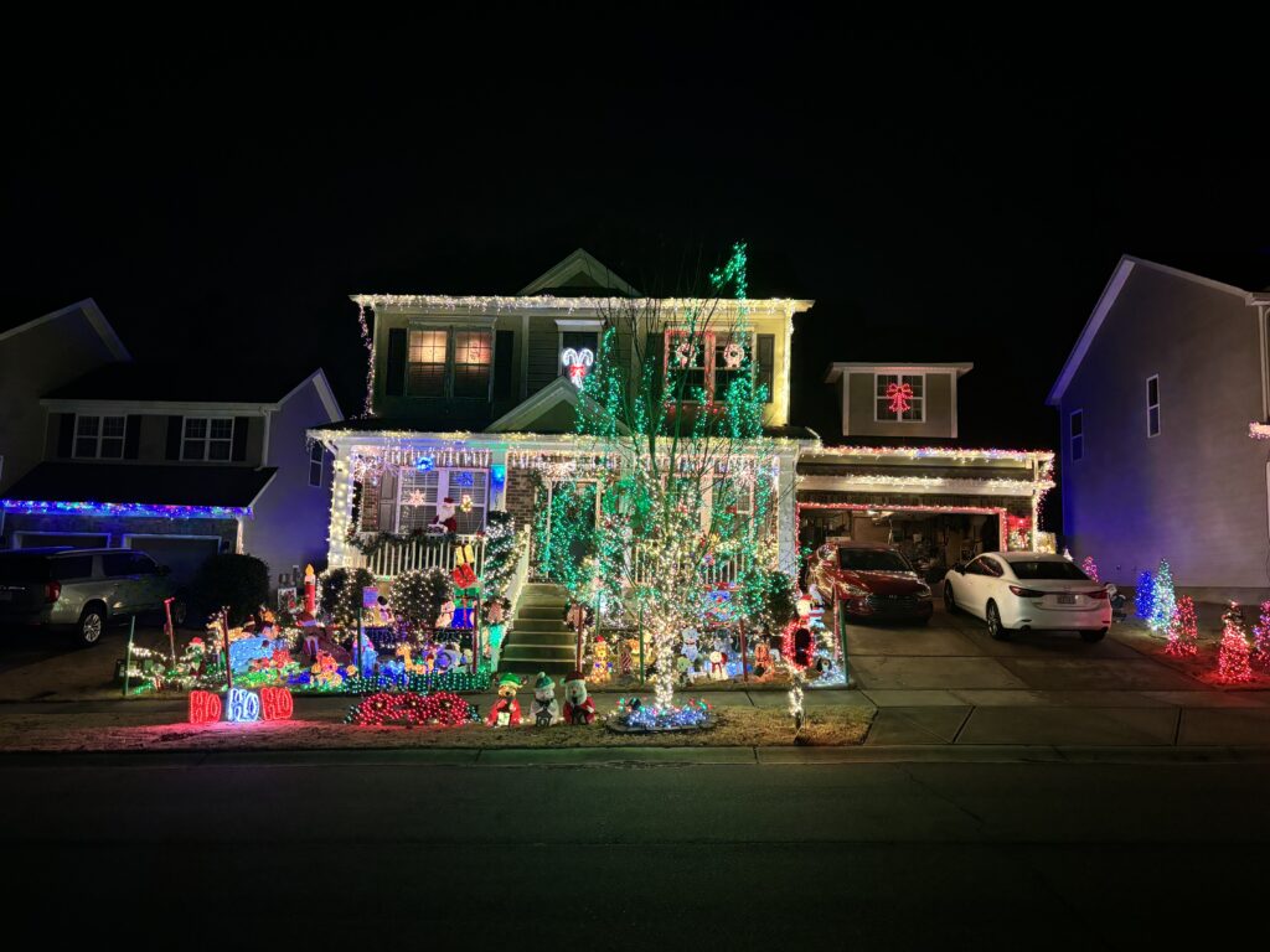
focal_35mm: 26
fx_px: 954
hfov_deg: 67.3
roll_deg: -2.2
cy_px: 476
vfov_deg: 53.1
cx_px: 635
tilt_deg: +6.0
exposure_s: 1/40
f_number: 1.6
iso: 400
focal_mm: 5.96
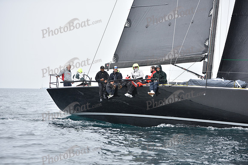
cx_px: 124
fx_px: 620
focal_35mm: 90
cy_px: 82
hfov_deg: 22.6
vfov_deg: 15.2
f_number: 3.2
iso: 250
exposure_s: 1/800
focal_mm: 90
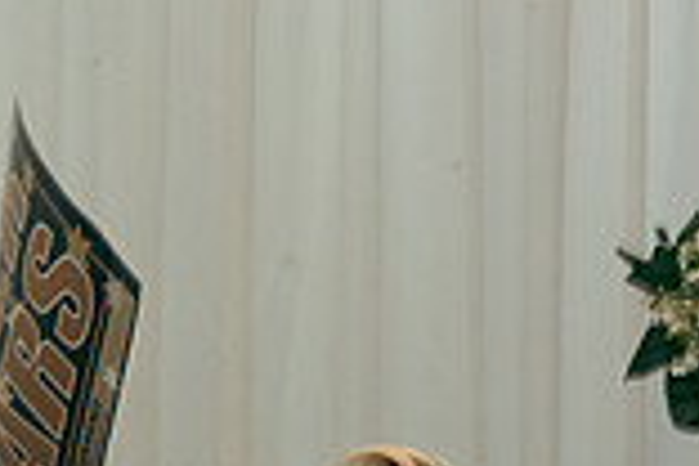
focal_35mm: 145
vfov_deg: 9.2
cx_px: 497
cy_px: 665
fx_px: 2815
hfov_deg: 14.1
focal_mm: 39
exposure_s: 1/160
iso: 2500
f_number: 3.5
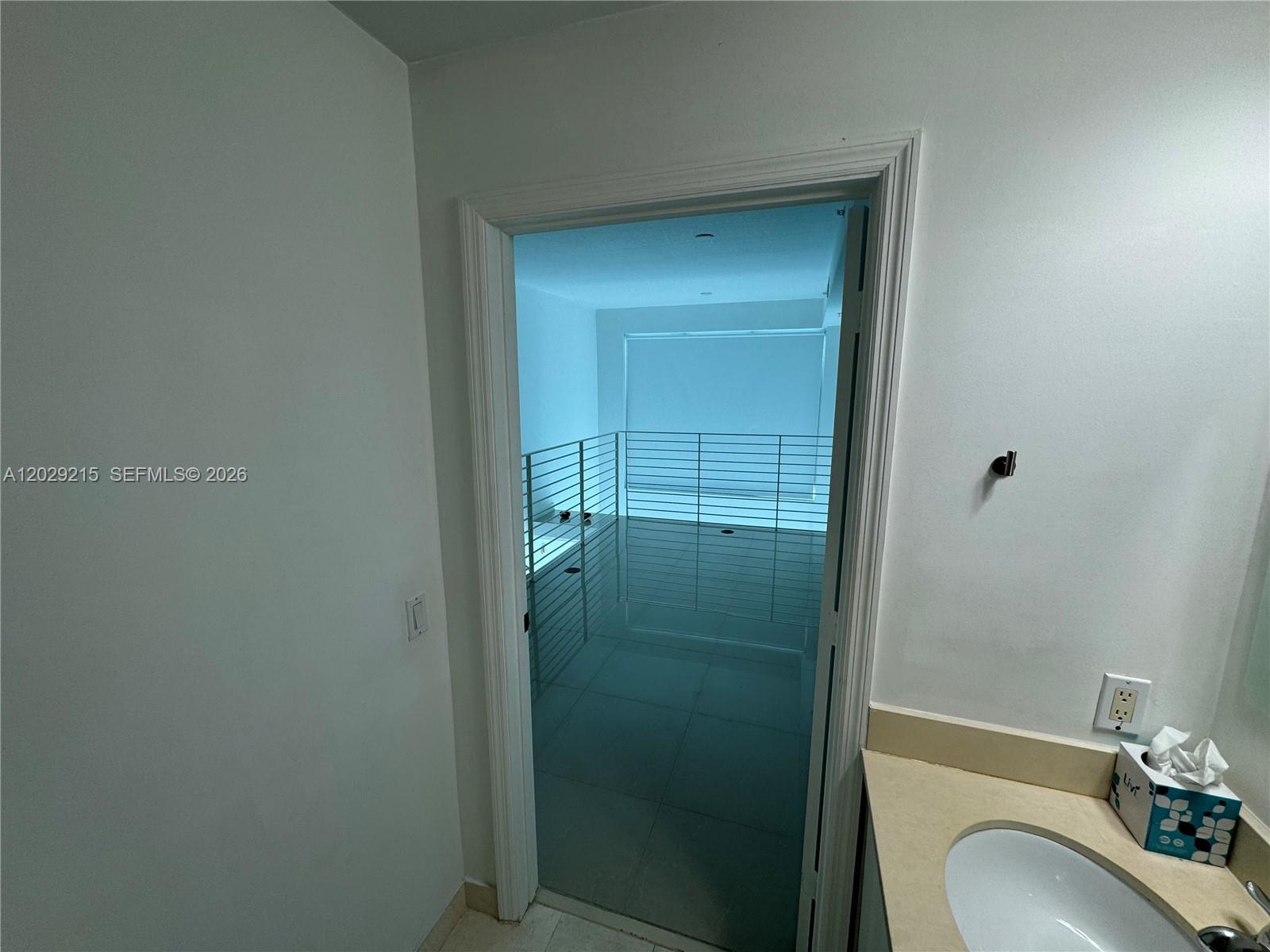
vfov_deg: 85.7
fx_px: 514
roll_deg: -0.3
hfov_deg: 102.1
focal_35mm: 14
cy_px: 476
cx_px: 635
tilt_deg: -10.9
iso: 50
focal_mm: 2.22
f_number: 2.2
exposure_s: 1/120
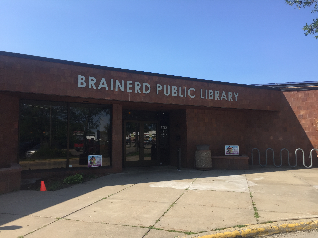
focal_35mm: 29
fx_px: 266
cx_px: 159
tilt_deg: +1.9
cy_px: 119
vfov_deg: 48.2
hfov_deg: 61.7
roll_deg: +0.7
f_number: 2.2
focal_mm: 4.15
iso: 32
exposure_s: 1/1014
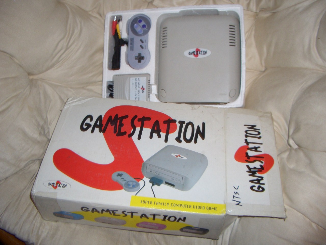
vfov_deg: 40.7
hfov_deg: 52.6
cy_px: 122
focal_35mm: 35
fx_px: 330
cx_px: 163
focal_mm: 5.8
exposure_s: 1/60
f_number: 2.6
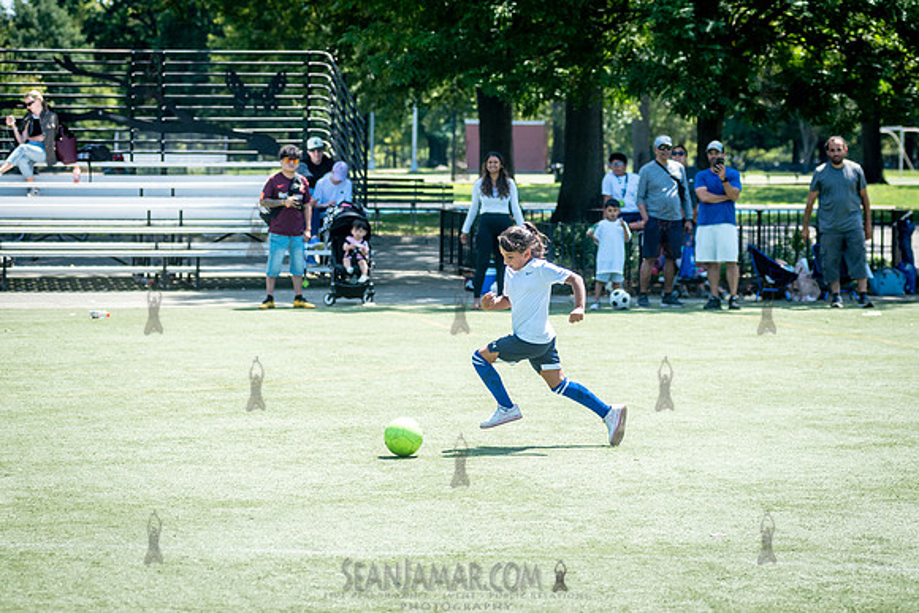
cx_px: 460
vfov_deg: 11.1
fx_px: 3164
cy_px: 306
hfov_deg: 16.5
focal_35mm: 124
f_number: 4
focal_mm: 92
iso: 200
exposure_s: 1/1600
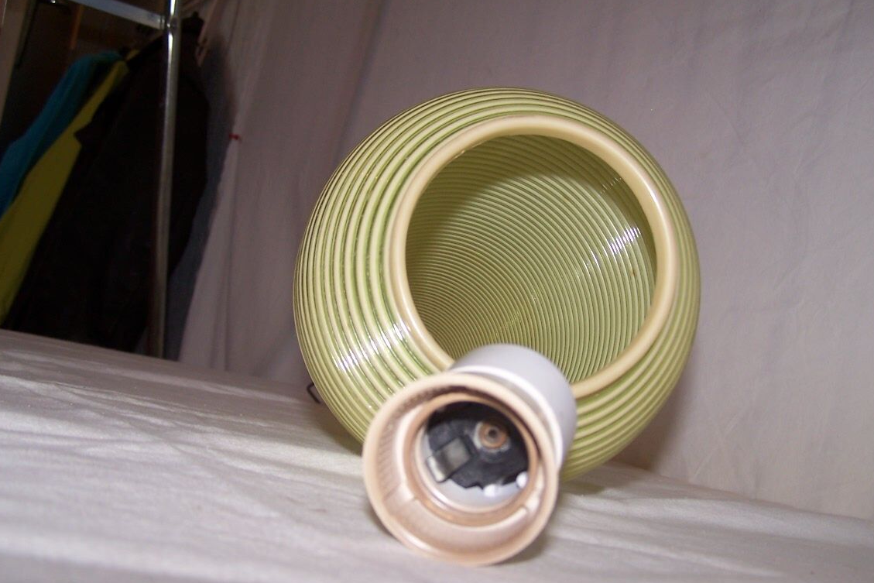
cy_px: 328
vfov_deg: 31.9
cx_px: 458
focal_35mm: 42
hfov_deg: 46.4
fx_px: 1020
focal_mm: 6.3
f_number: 2.8
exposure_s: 1/60
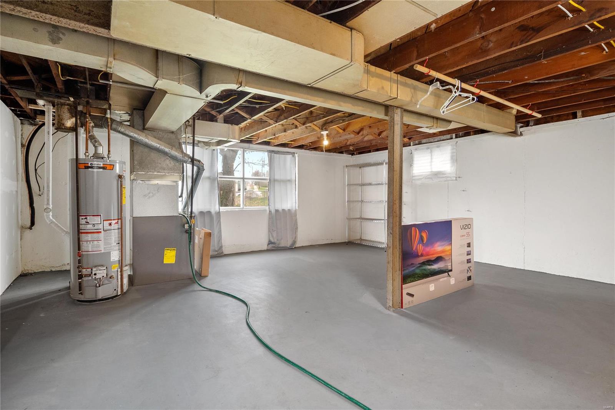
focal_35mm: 18
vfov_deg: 67.4
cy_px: 205
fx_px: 307
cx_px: 308
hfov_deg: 90.0
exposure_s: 1/6
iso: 400
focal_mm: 9
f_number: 5.6
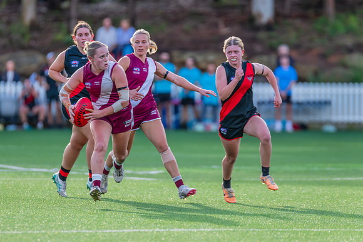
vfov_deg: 2.6
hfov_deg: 4.0
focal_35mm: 521
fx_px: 5255
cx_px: 141
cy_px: 125
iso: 800
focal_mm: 360
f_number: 4
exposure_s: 1/1000
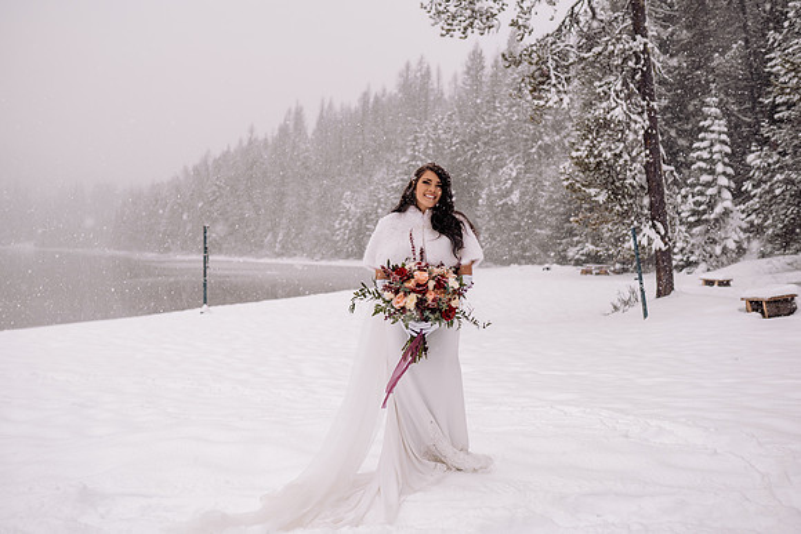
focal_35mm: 37
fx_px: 813
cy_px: 267
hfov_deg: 52.5
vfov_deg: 36.4
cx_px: 393
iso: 100
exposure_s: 1/200
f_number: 2.5
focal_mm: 35
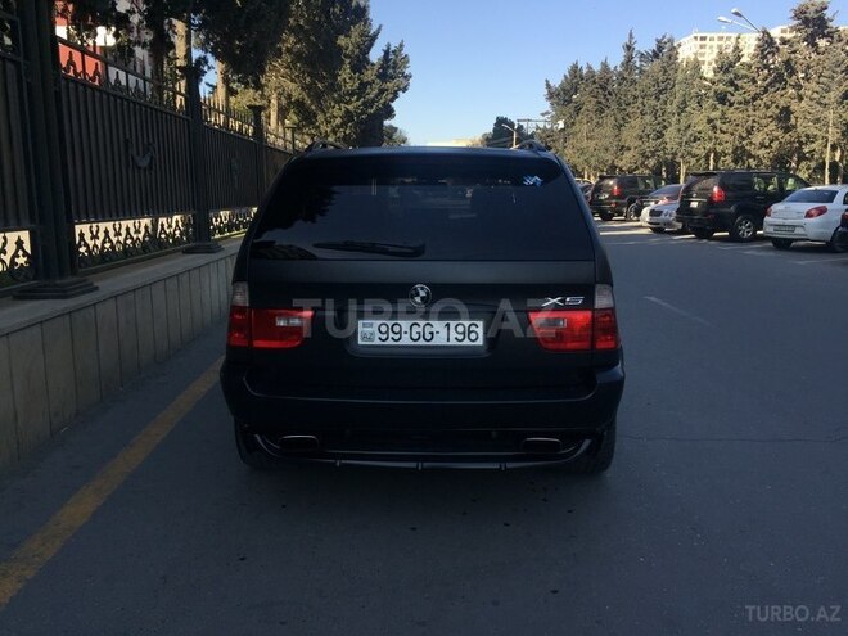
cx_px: 424
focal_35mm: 29
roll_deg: -0.2
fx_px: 710
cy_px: 318
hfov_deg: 61.7
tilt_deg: -11.3
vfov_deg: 48.2
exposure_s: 1/879
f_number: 2.2
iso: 32
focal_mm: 4.15
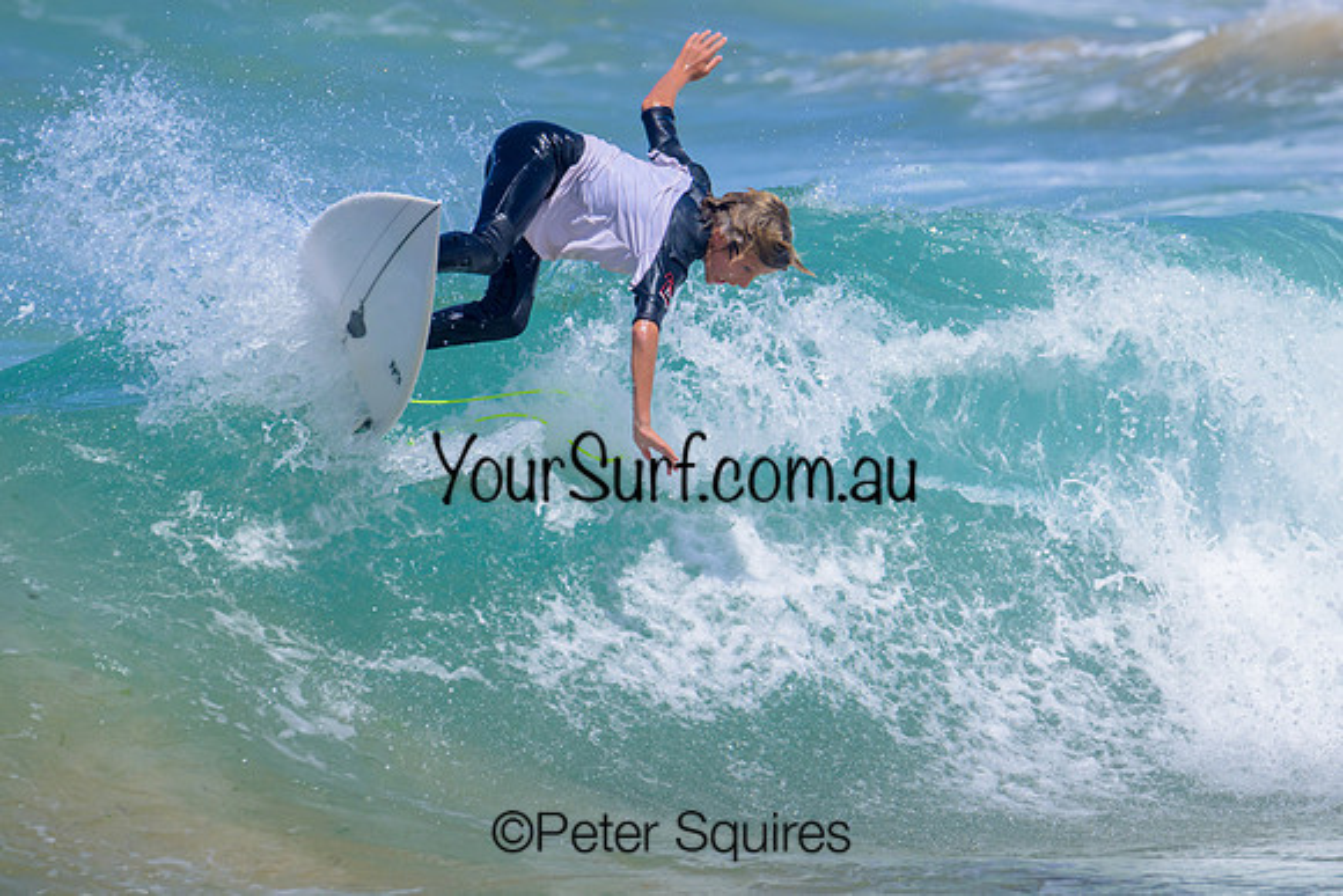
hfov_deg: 3.2
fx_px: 24333
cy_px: 429
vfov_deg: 2.1
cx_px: 826
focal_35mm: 652
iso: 640
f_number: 11
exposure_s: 1/2000
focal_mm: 530
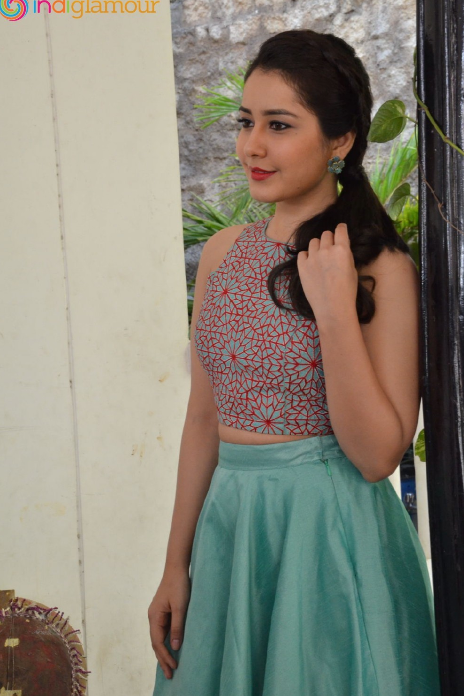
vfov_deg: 31.4
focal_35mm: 64
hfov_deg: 21.2
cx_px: 231
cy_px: 344
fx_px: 1238
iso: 2000
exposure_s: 1/125
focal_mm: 42
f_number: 9
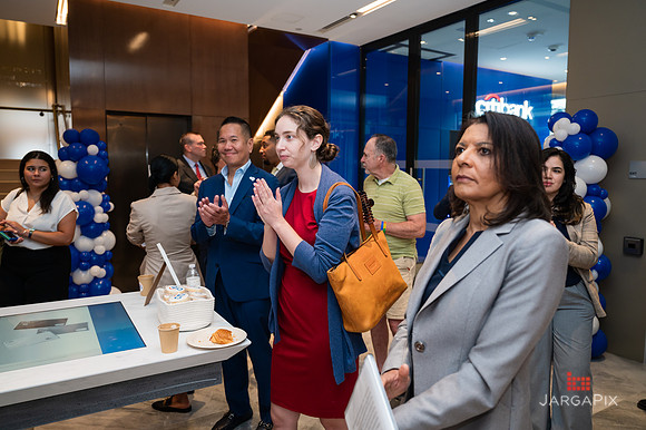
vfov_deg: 48.0
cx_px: 323
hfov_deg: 67.6
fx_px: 483
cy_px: 215
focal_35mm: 27
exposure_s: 1/160
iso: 400
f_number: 3.2
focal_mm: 26.5
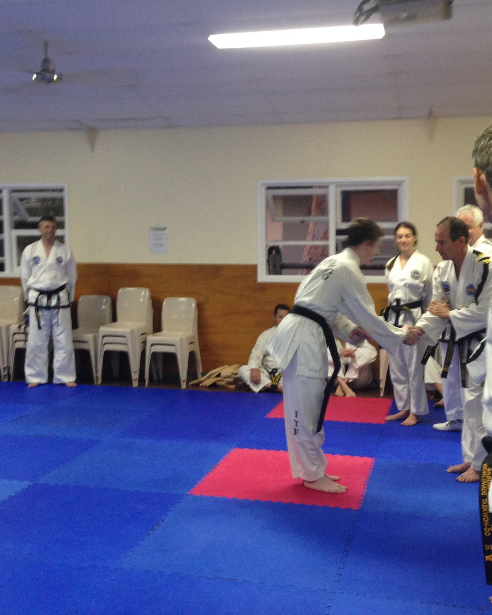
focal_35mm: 43
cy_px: 308
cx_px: 264
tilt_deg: -6.4
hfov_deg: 34.9
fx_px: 783
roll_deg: -0.6
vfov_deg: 42.9
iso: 160
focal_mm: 4.12
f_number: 2.4
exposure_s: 1/20
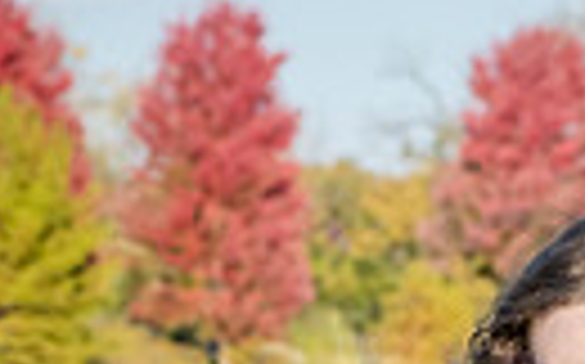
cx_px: 580
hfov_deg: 6.5
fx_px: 5161
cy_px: 809
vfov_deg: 4.0
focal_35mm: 324
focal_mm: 92
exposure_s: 1/800
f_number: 10
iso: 640
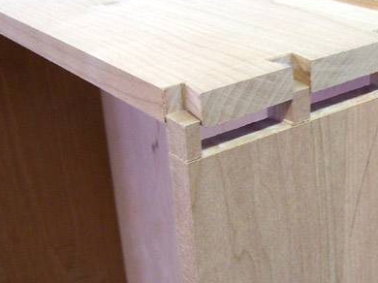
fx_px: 666
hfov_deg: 31.2
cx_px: 277
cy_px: 142
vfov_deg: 24.0
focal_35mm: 61
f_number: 3.4
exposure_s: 1/15
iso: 140
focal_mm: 5.5
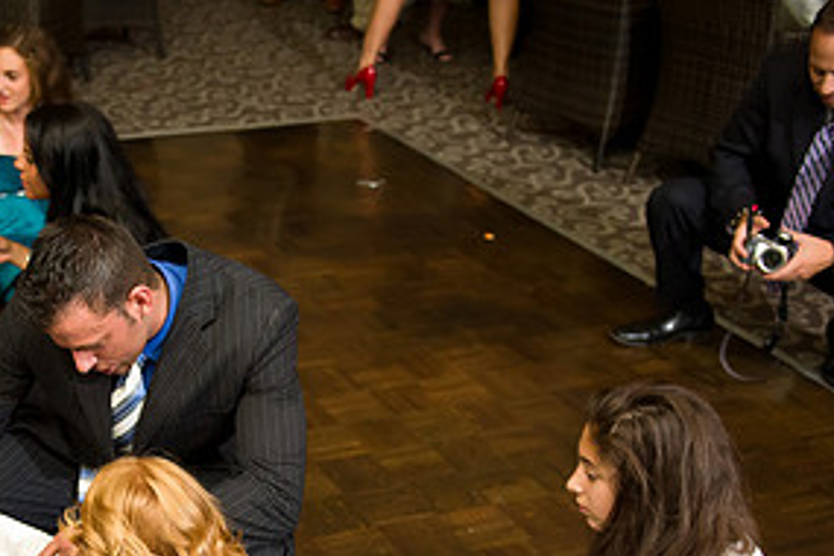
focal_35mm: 63
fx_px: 1459
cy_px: 492
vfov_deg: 21.1
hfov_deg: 30.7
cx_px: 117
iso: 1600
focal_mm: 31
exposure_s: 1/125
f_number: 3.2
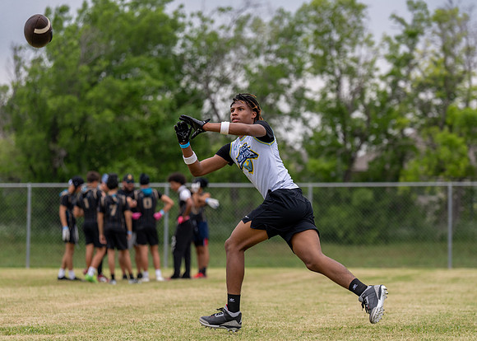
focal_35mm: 153
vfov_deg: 9.4
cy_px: 186
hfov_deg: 13.1
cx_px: 261
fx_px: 2072
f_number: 2.8
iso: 200
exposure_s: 1/2500
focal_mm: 125
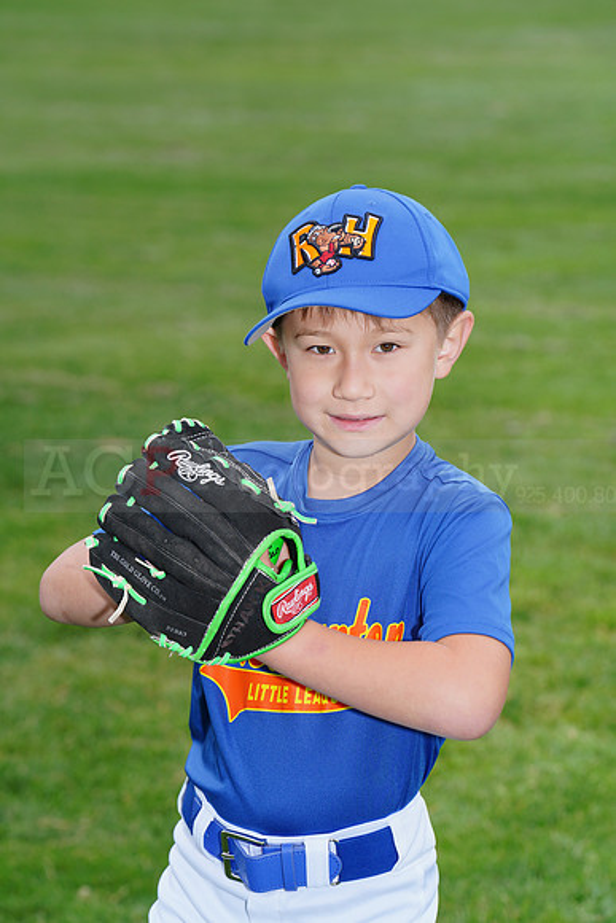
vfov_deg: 11.1
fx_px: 4771
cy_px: 462
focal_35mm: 186
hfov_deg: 7.4
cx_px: 308
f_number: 9
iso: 200
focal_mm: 186
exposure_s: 1/200
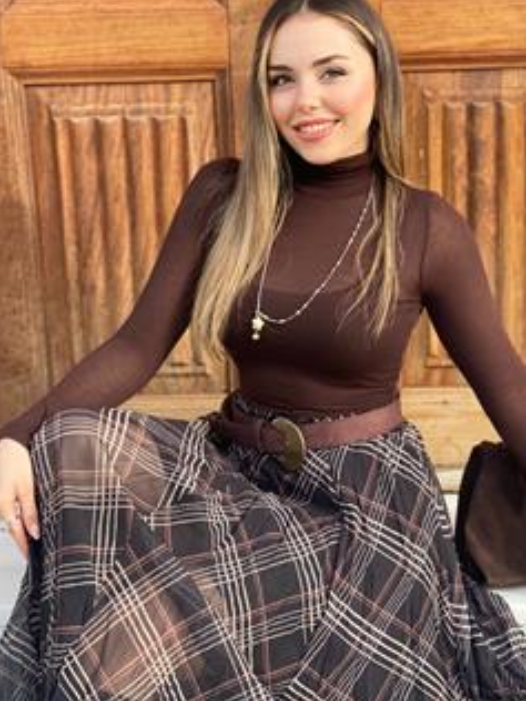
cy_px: 347
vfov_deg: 28.6
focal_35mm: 68
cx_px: 302
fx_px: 1378
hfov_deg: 21.6
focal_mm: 6
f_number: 2
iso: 20
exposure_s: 1/345
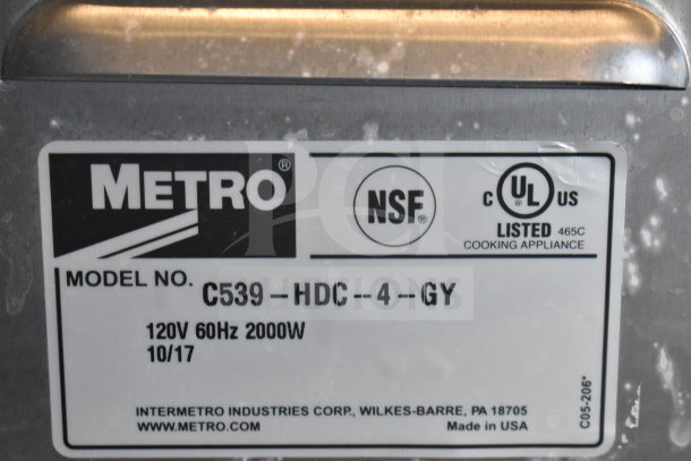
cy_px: 230
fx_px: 1382
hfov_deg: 28.1
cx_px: 346
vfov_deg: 18.9
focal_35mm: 72
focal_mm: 48
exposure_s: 1/80
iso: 4000
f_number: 5.3
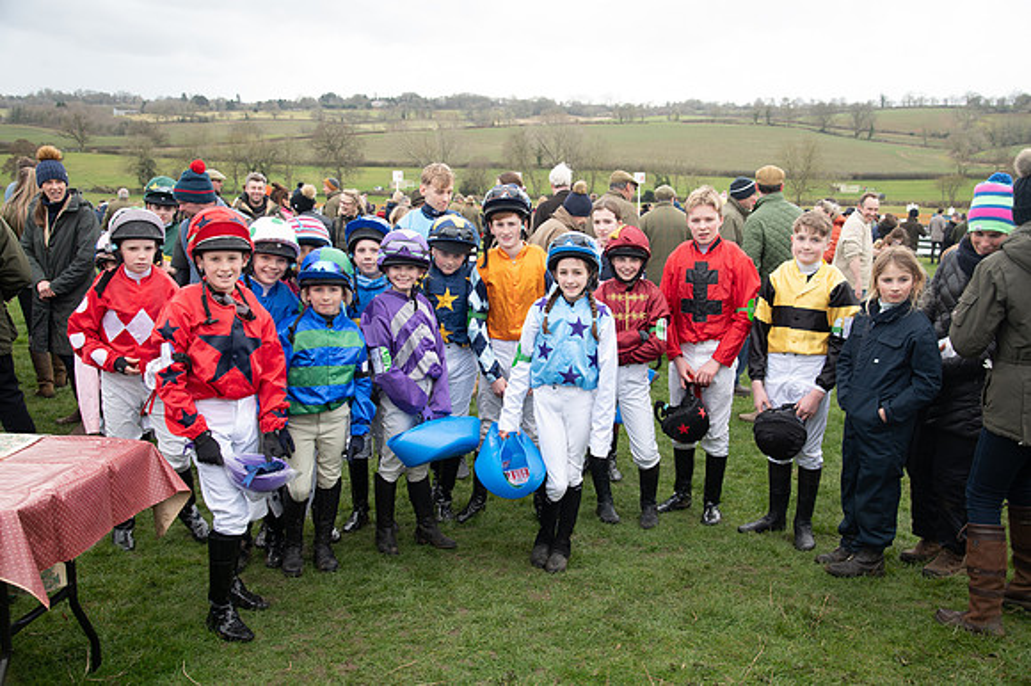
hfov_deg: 55.8
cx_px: 516
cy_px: 343
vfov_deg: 38.8
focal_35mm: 34
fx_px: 973
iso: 200
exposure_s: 1/125
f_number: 5
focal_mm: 34
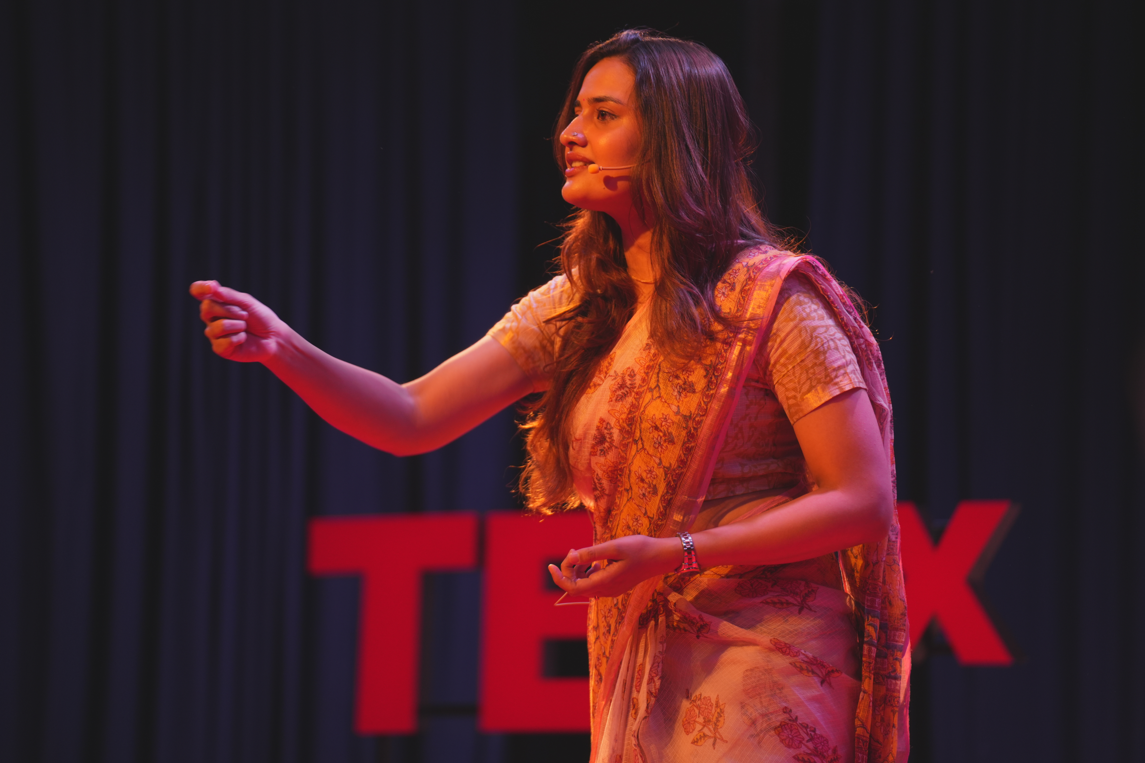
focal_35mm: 160
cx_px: 572
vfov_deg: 8.6
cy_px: 382
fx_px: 5088
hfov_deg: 12.8
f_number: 2.8
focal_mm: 160
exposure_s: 1/200
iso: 800
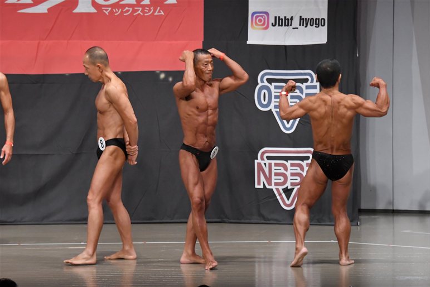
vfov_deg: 7.3
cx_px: 216
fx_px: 2245
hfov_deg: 10.9
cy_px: 144
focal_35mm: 188
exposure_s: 1/400
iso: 5000
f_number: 5.6
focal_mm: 125
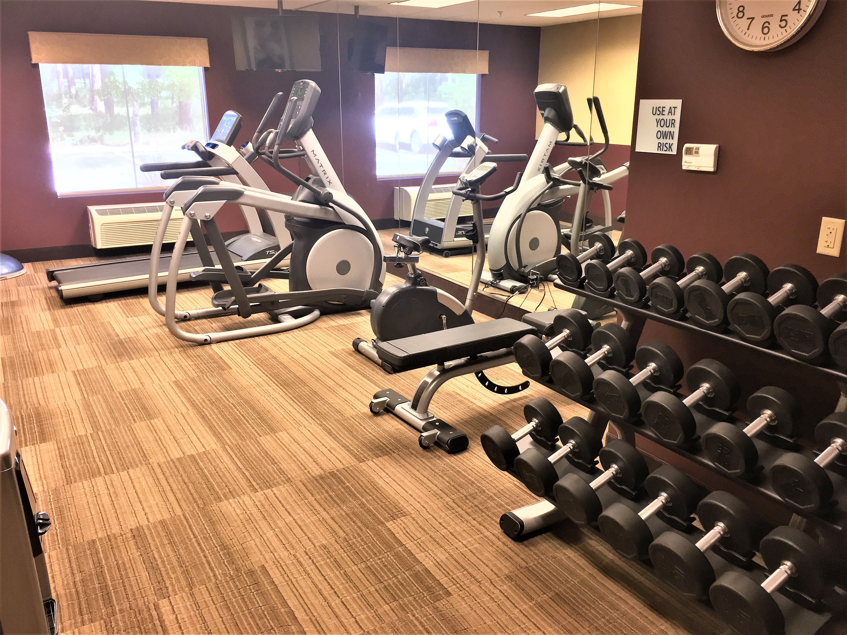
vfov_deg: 48.2
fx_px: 710
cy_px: 318
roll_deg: -0.8
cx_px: 424
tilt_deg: -16.8
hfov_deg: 61.7
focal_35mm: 29
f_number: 2.2
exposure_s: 1/30
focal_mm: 4.15
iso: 125
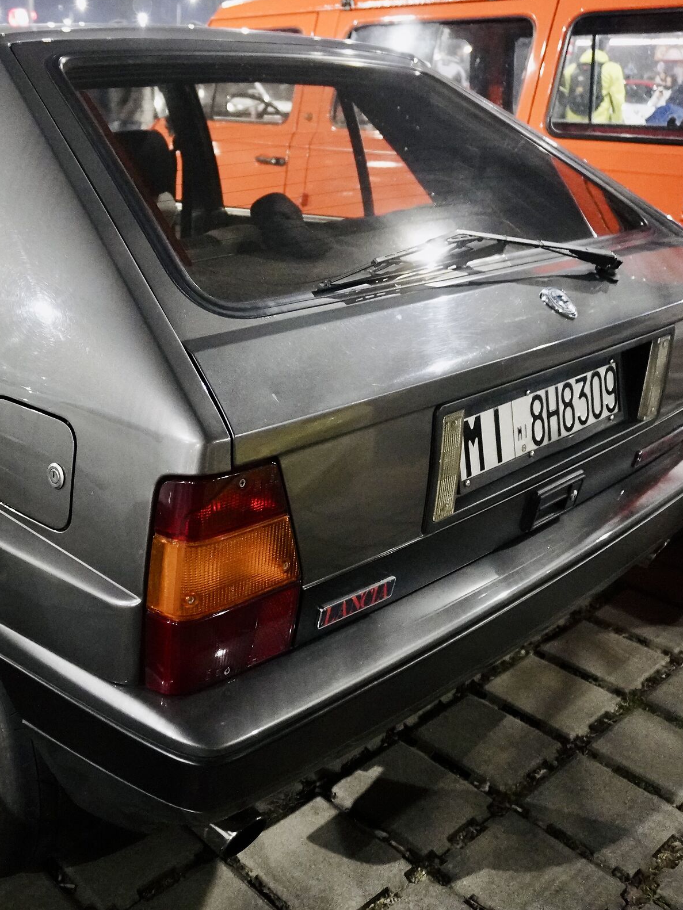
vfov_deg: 52.6
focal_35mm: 35
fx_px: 921
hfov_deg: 39.2
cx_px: 143
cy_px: 452
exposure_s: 1/15
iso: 6400
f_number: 3.5
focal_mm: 16
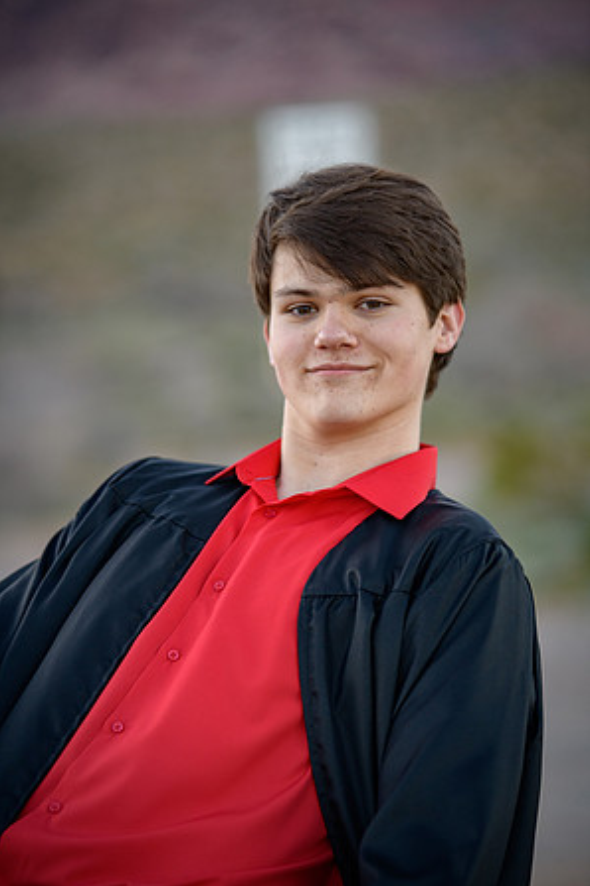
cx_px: 295
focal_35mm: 131
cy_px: 444
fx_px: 3220
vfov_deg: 15.6
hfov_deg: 10.5
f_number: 2.8
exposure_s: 1/640
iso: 250
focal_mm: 130
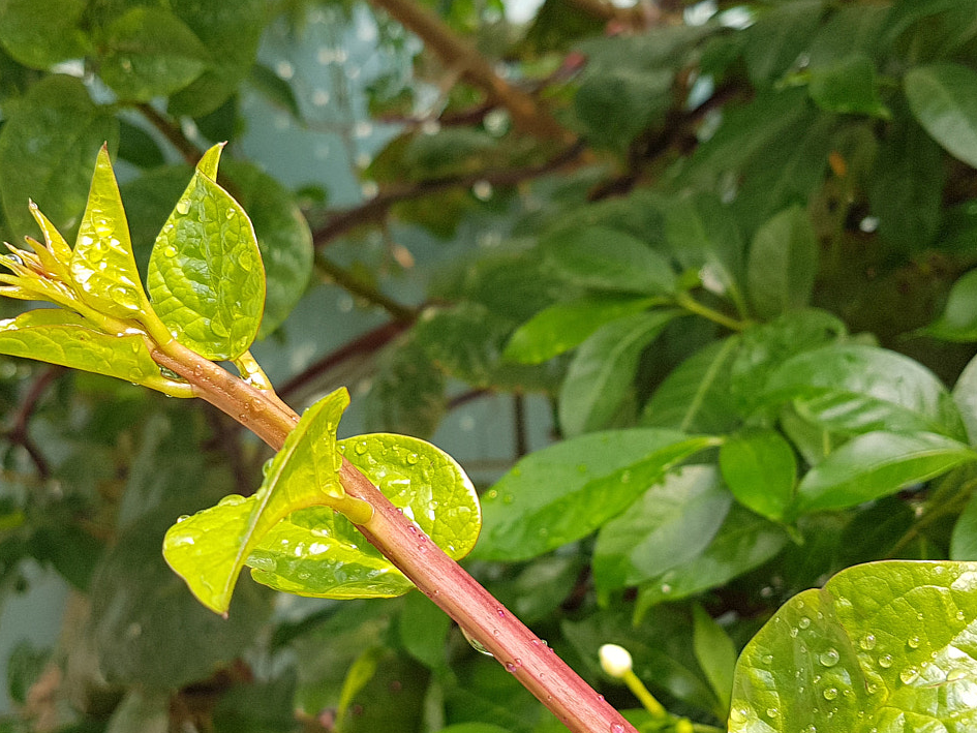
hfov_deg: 42.9
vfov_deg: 32.9
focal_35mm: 44
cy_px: 399
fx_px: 1242
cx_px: 451
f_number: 1.7
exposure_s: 1/228
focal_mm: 4.2
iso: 40
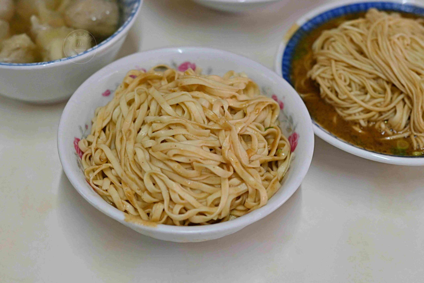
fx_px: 883
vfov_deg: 18.2
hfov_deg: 27.0
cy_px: 142
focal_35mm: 75
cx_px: 212
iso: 800
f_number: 3.2
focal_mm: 50
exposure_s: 1/200
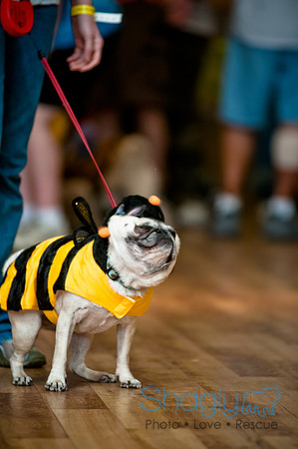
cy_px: 224
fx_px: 3733
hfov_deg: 4.6
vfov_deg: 6.9
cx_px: 149
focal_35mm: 300
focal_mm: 200
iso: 200
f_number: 2.8
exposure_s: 1/200
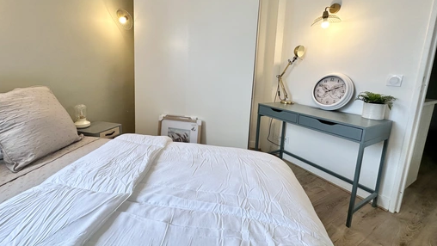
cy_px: 101
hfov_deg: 99.3
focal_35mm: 16
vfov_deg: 66.6
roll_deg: -2.2
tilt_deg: -8.7
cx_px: 210
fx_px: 185
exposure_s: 1/100
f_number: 2.2
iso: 100
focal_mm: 2.22
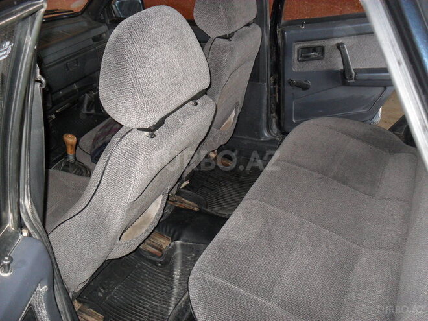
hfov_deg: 52.6
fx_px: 433
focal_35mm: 35
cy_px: 160
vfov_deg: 40.7
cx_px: 214
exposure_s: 1/45
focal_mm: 6.3
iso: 200
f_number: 3
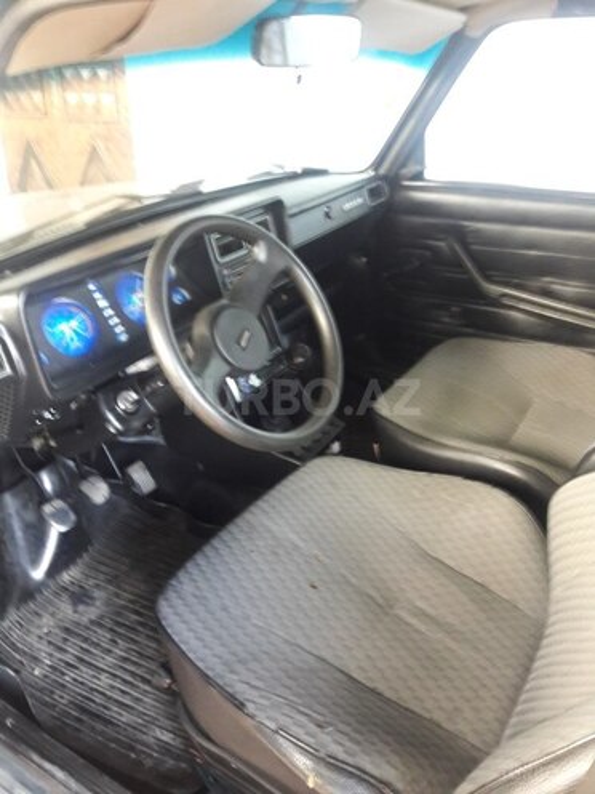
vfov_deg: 63.4
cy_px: 397
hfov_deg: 49.7
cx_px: 298
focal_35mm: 28
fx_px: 642
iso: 250
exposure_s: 1/17
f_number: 1.9
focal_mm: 3.7
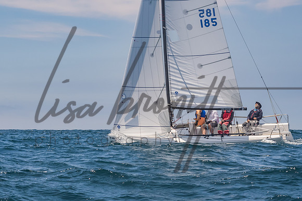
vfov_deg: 8.8
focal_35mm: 155
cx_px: 148
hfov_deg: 13.2
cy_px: 100
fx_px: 1303
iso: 640
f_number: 14
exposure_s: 1/1250
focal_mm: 100
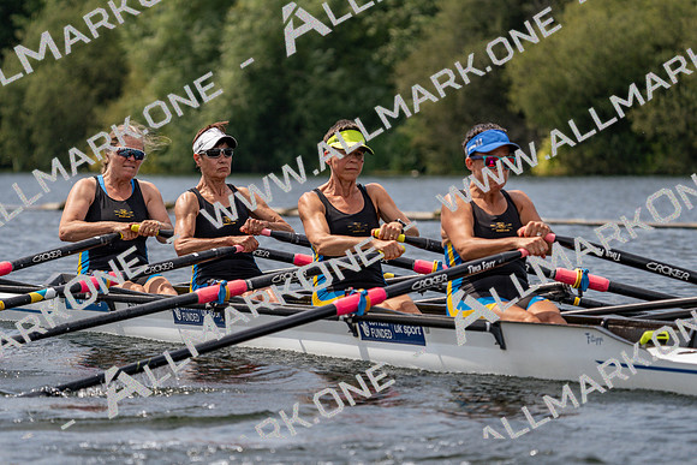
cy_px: 232
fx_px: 4667
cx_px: 348
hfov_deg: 8.5
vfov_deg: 5.7
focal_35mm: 241
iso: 250
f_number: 5.6
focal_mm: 241
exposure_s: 1/1600
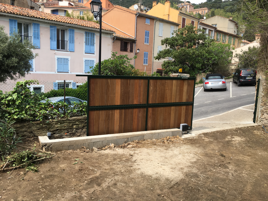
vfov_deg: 48.2
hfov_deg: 61.7
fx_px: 225
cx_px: 134
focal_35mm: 29
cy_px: 100
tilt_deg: -7.9
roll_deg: -3.0
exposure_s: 1/641
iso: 25
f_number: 2.2
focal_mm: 4.15
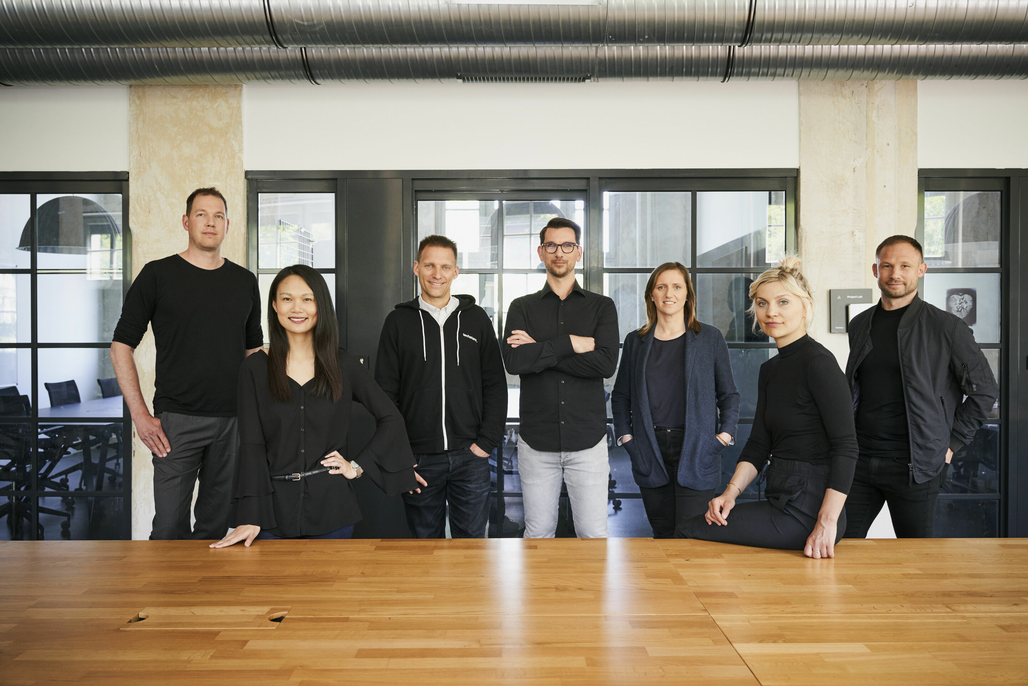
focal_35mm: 30
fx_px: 868
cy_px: 343
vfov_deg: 43.1
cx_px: 514
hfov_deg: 61.3
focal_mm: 30.4
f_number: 4.5
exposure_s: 1/125
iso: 1600
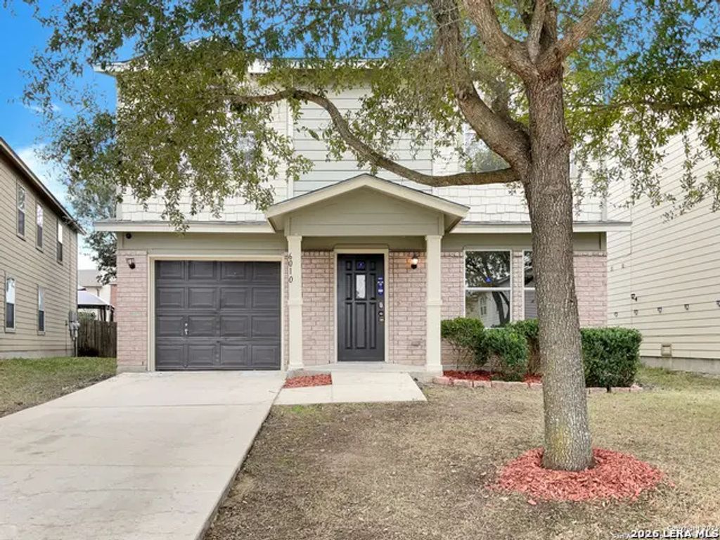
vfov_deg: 48.2
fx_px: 603
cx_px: 360
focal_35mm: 29
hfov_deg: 61.7
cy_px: 270
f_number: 1.8
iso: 20
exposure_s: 1/4400
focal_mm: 3
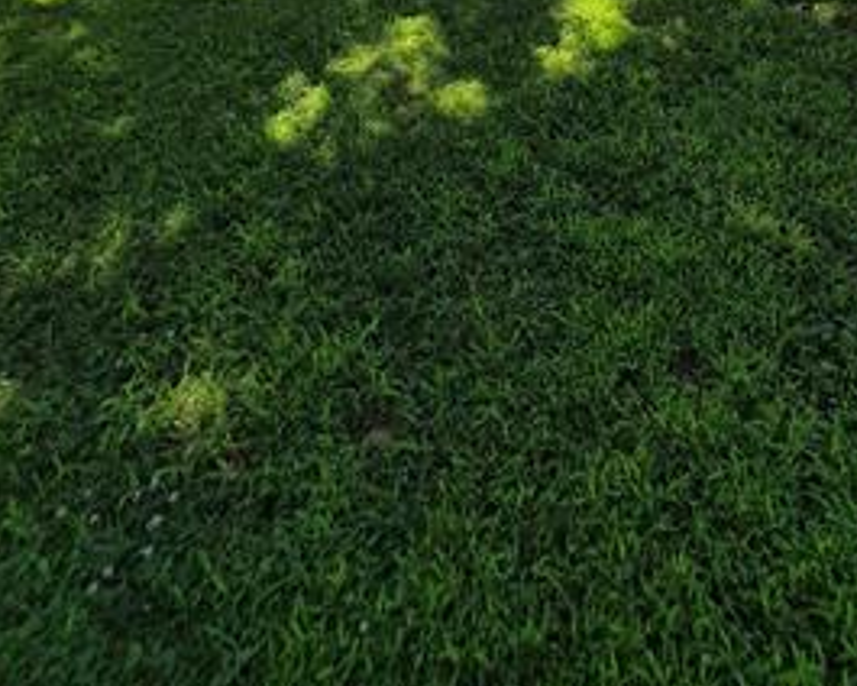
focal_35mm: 23
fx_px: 583
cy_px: -68
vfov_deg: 45.6
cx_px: 550
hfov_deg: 71.1
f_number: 2.2
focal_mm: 1.74
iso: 40
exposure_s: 1/1092
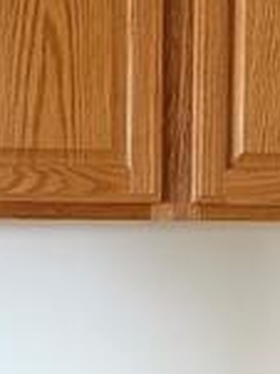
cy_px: 312
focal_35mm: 122
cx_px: 171
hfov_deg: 12.1
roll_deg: -1.1
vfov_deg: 16.0
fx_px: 1318
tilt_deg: -4.0
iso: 250
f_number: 1.78
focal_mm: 6.86
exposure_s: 1/60
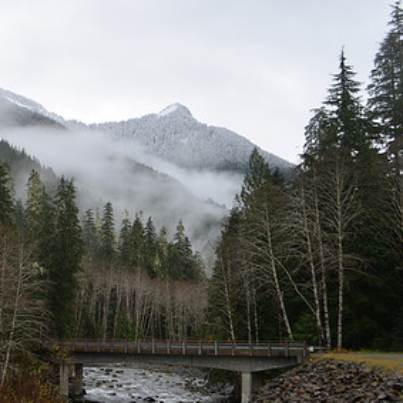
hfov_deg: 34.8
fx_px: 619
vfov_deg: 35.9
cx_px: 75
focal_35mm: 47
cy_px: 239
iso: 100
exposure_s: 1/100
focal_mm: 18
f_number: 5
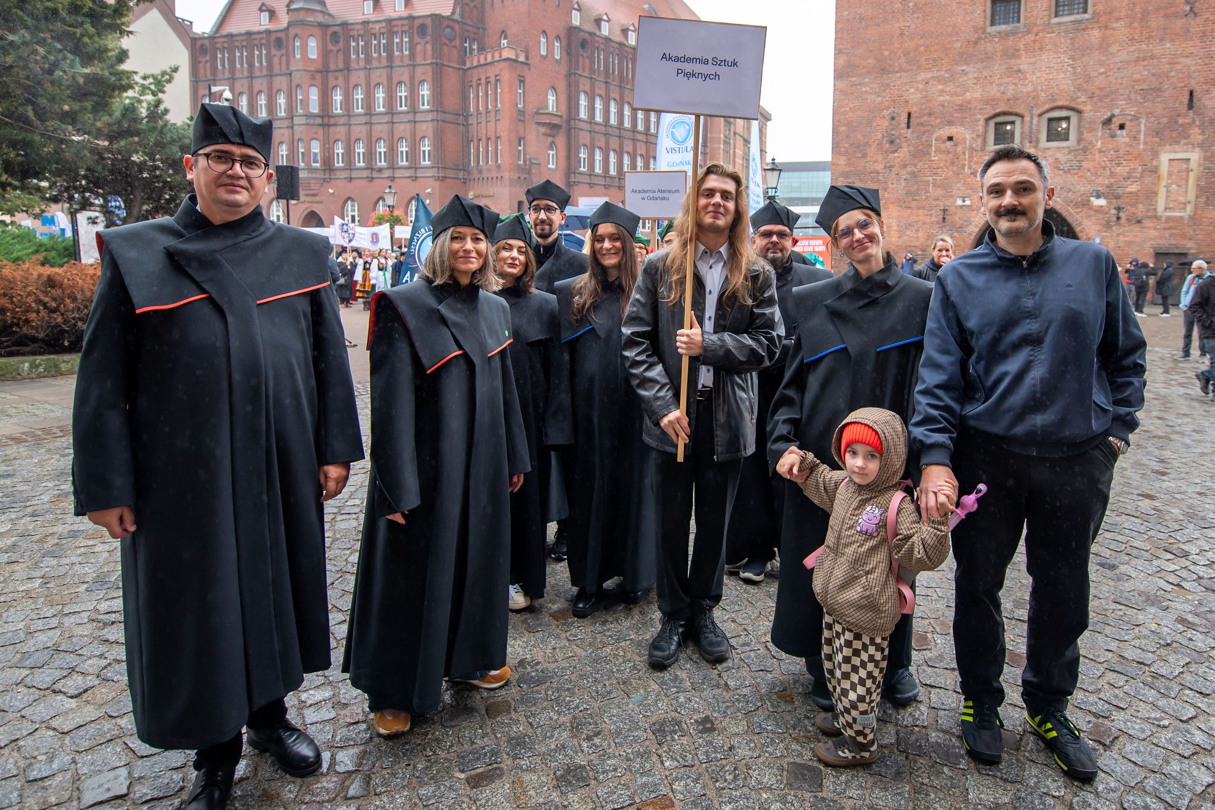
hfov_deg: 80.6
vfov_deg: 58.7
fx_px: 712
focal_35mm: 21
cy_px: 319
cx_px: 683
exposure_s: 1/400
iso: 360
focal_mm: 15
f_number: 2.8
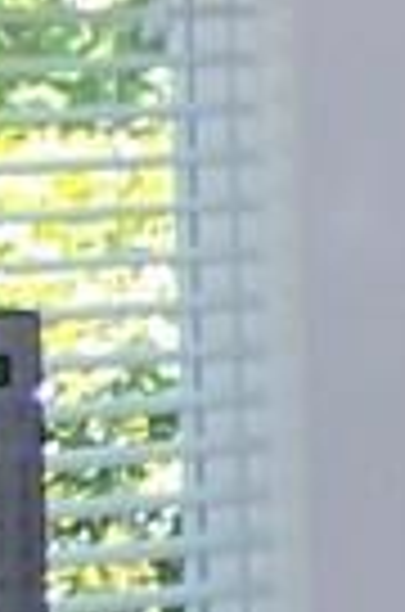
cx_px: 2164
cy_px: 140
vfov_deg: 7.7
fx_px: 4528
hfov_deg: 4.3
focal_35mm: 267
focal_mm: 5.6
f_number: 2.7
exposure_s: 1/60
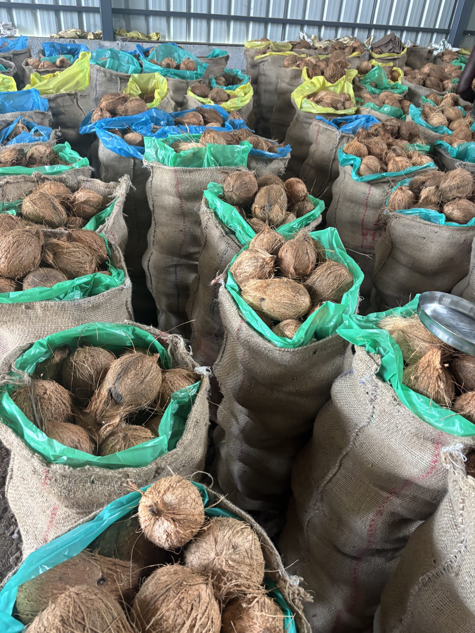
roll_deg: -5.3
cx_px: 238
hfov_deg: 53.1
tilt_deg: -34.6
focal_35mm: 26
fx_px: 476
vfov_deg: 67.3
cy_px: 316
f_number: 1.6
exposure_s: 1/60
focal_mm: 5.96
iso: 320
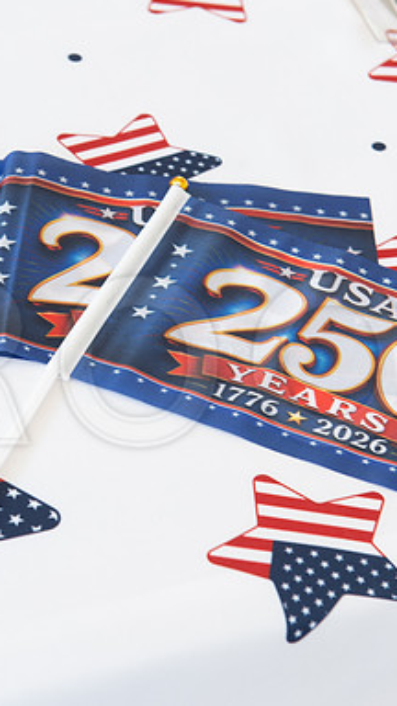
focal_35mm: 95
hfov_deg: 12.7
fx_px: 1778
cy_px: 352
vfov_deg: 22.5
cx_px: 125
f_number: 7.1
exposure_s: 1/100
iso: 500
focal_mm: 60
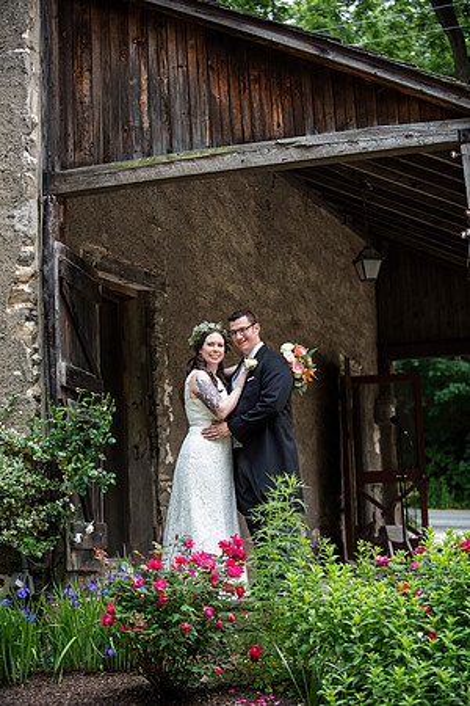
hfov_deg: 19.5
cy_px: 353
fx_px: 1371
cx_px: 235
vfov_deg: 28.8
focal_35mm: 70
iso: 640
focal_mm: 70
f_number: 2.8
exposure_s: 1/2000
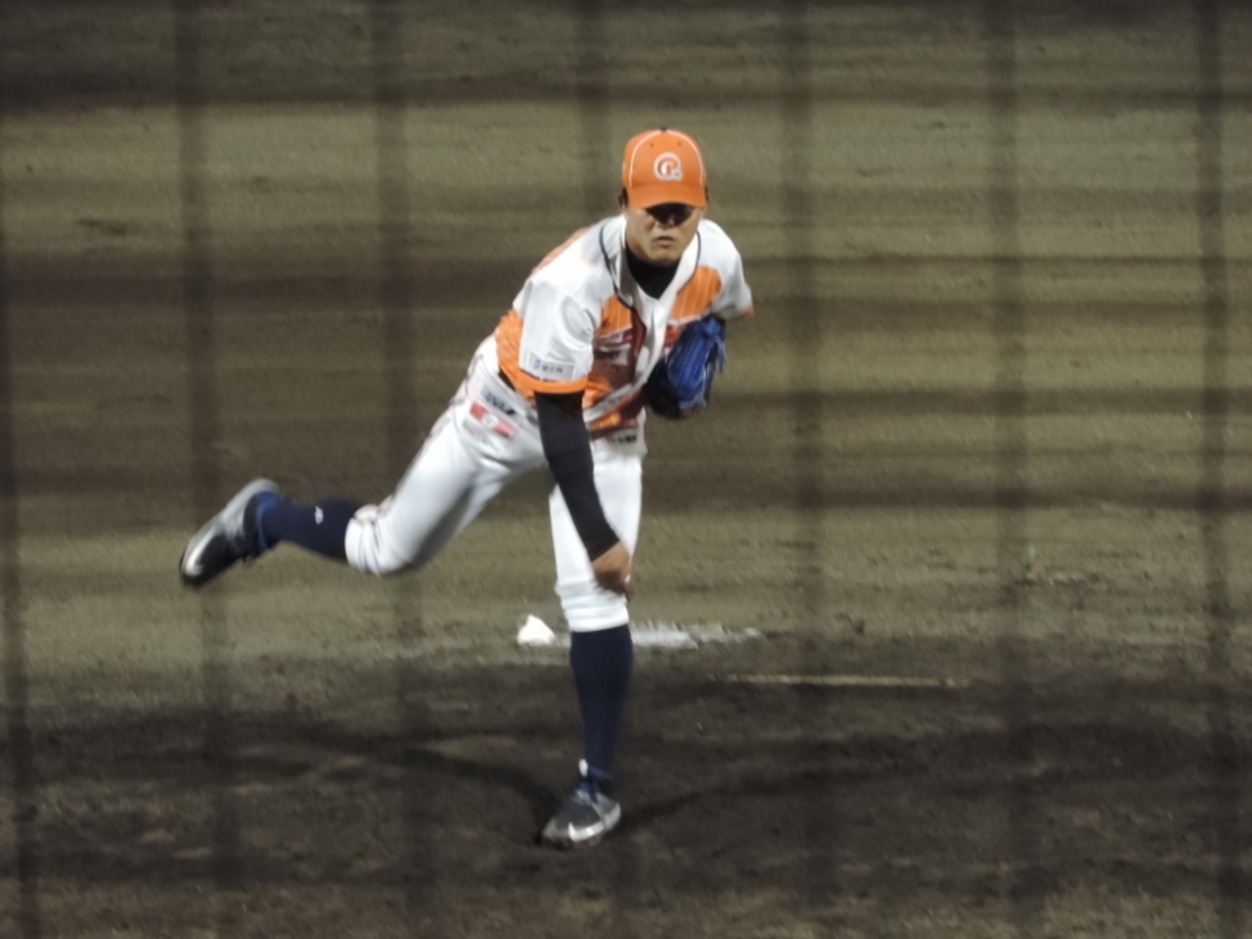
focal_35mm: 600
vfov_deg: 2.5
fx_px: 21701
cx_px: 626
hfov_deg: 3.3
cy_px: 470
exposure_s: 1/80
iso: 800
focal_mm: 107
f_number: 4.9
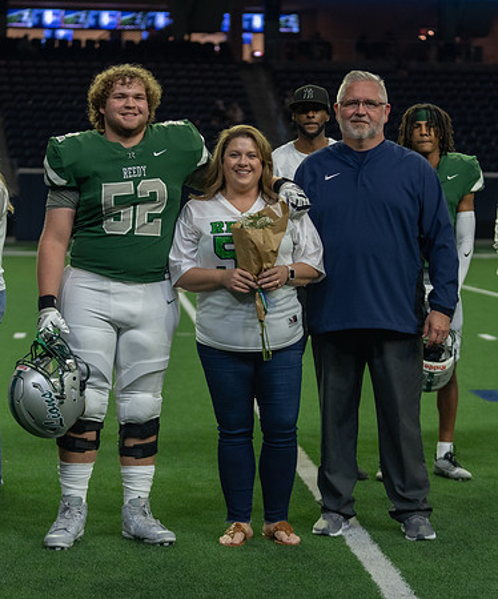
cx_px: 230
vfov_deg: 17.2
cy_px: 320
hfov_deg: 14.3
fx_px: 1980
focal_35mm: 110
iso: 1000
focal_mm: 70
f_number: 2.8
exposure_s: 1/320
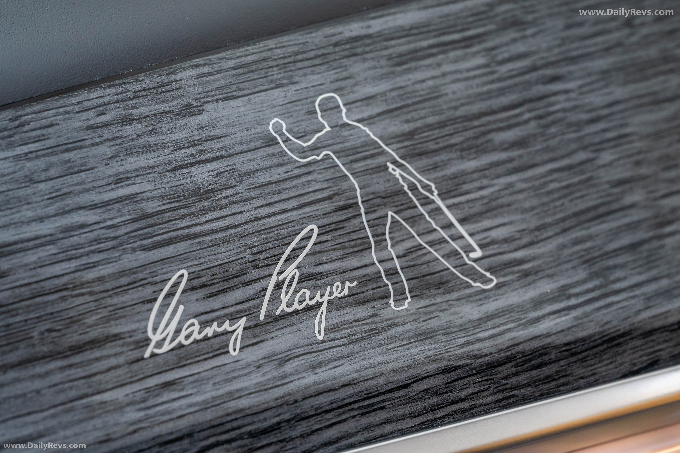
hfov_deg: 22.6
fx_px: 1699
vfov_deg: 15.2
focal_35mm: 90
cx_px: 340
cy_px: 226
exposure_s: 1/100
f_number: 13
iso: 2500
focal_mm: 90
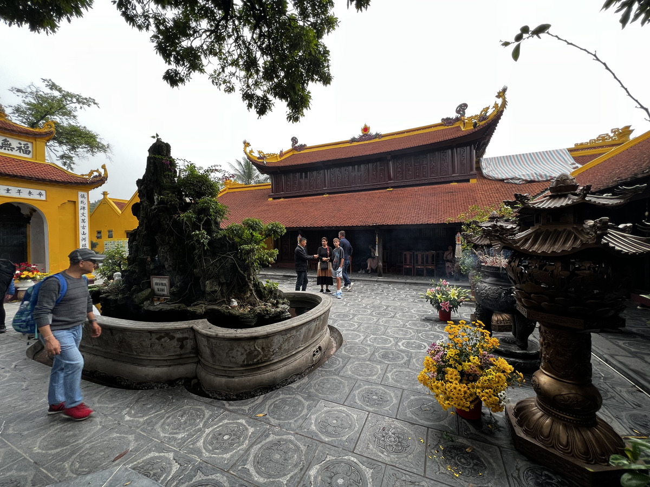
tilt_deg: -1.3
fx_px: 244
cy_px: 244
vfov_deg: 89.9
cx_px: 325
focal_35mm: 13
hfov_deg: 106.2
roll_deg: +0.3
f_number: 1.8
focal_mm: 1.57
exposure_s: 1/99
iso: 80
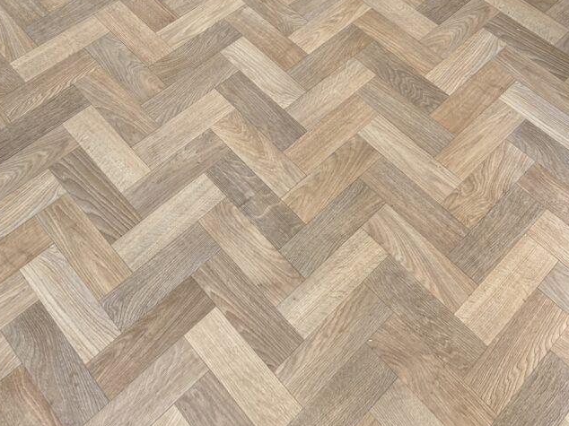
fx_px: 690
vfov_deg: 32.4
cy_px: 32
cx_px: 292
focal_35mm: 42
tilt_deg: -48.9
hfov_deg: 44.8
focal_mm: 5.7
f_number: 1.5
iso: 125
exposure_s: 1/108
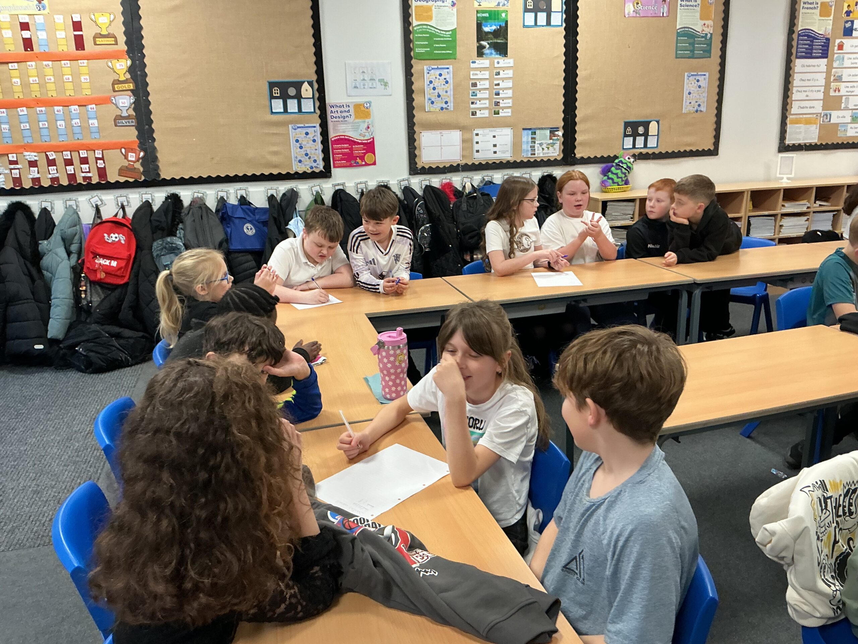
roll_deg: +2.6
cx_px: 429
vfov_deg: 48.2
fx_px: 719
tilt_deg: -19.1
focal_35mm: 29
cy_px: 322
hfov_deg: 61.7
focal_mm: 3
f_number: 1.8
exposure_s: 1/50
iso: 100
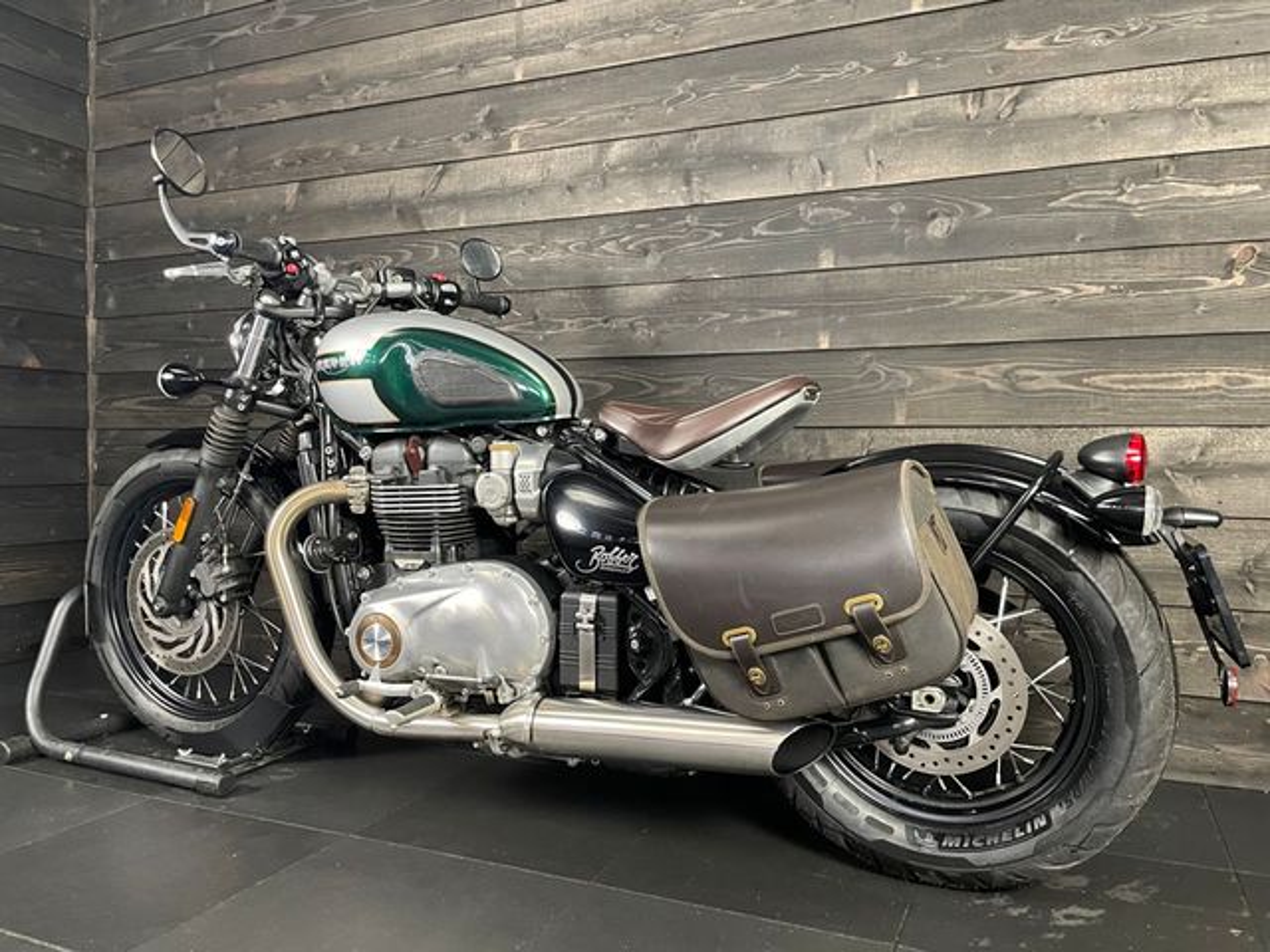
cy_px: 476
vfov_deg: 53.1
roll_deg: -0.3
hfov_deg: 67.3
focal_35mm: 26
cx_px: 635
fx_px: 954
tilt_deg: -1.6
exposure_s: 1/33
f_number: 1.6
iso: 400
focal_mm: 4.2
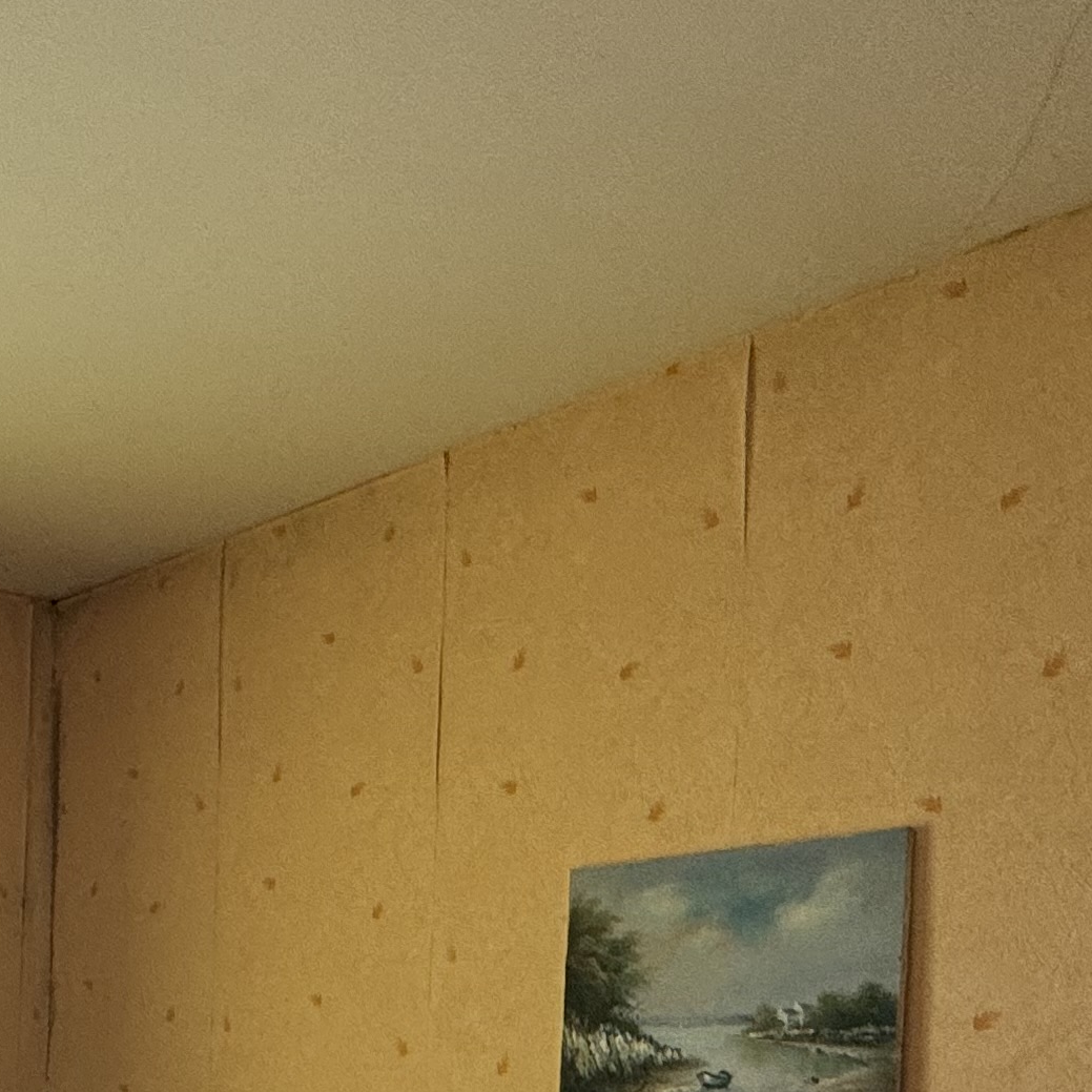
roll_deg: -1.3
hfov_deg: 32.4
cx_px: -16
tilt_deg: -2.9
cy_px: 1194
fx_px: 1713
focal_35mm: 48
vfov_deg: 31.5
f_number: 2.2
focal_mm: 2.22
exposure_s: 1/99
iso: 80
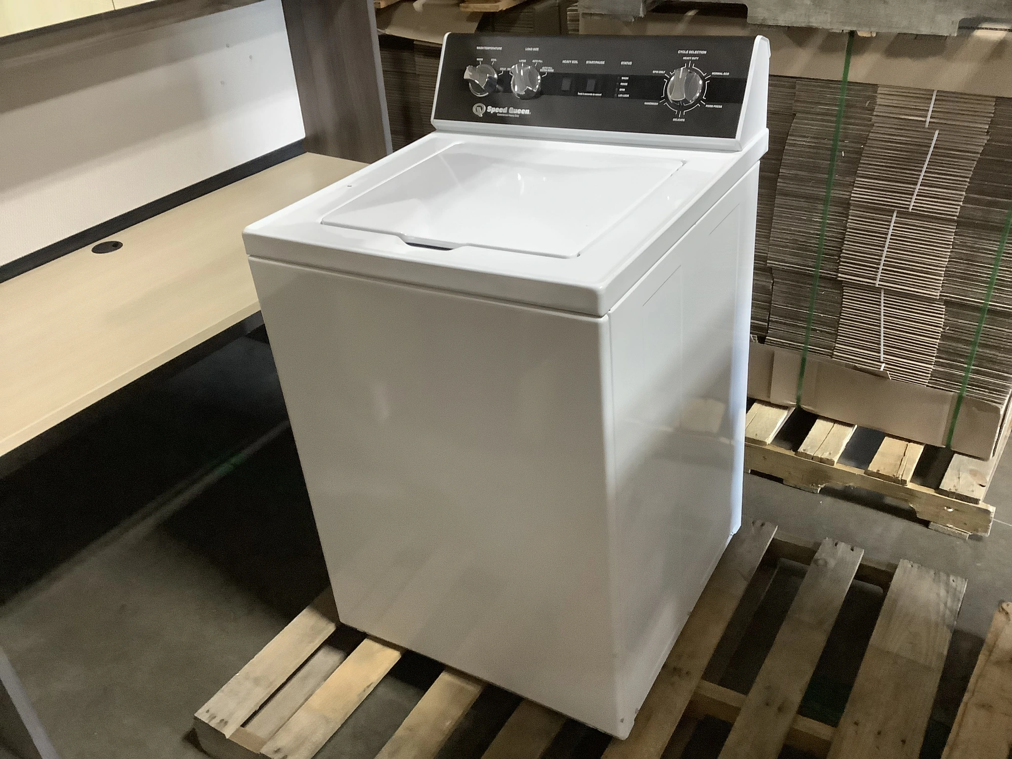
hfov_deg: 58.4
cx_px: 506
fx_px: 906
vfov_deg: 45.4
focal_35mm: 31
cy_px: 380
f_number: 2.4
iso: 640
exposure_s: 1/25
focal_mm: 3.3
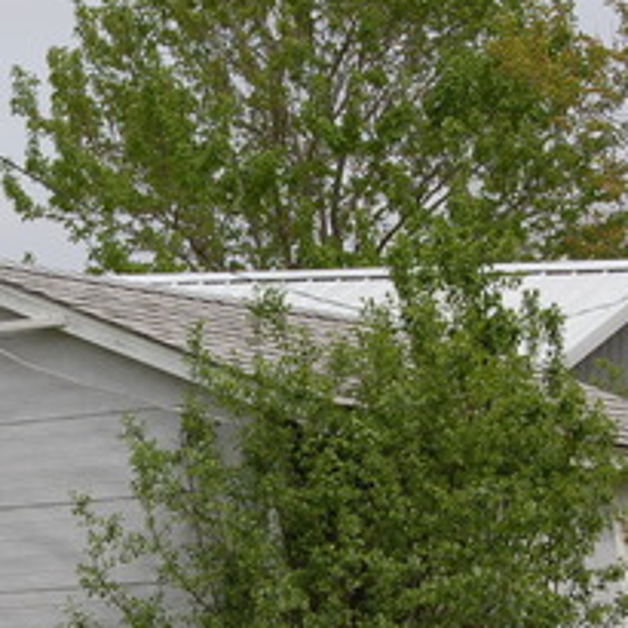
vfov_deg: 11.5
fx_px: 3099
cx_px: 74
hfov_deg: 11.5
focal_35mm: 151
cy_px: 487
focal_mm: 38
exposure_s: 1/320
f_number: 9
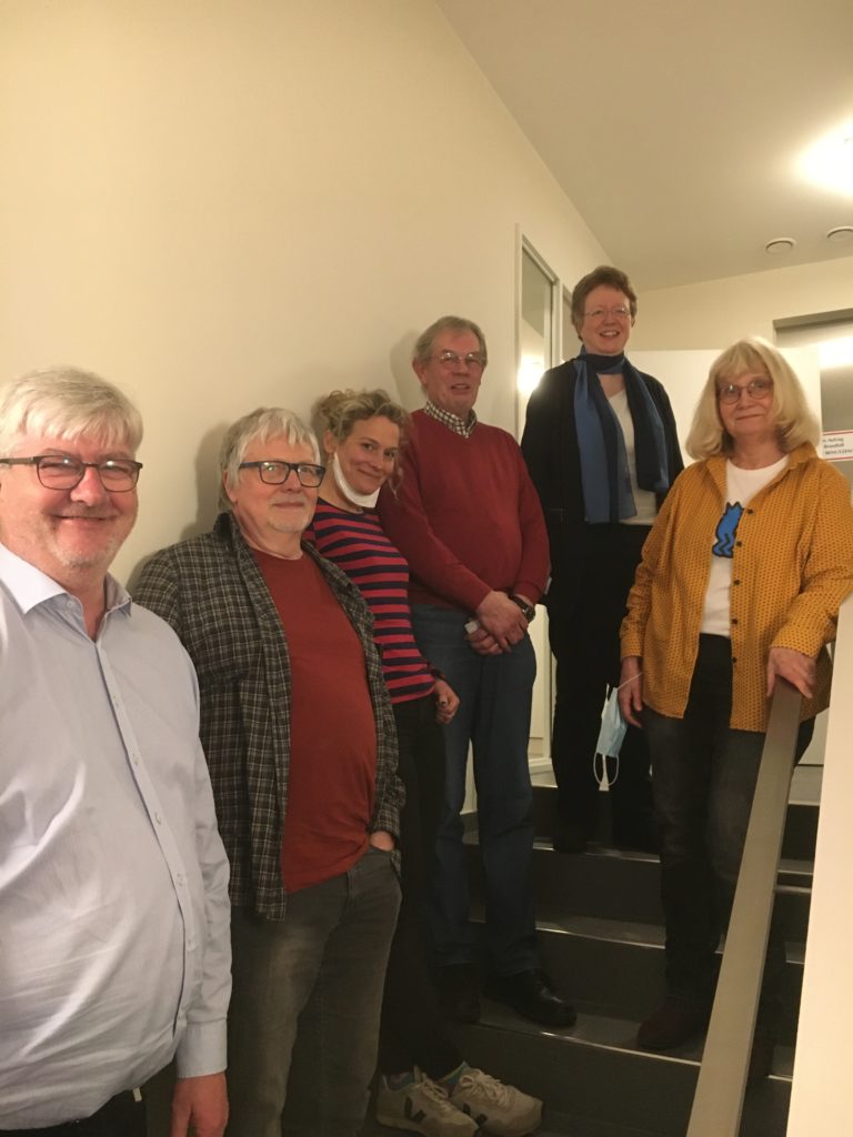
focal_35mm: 29
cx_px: 426
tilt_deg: +8.1
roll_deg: -1.0
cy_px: 568
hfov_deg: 48.2
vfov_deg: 61.7
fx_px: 953
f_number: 2.2
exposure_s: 1/25
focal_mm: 4.15
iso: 200
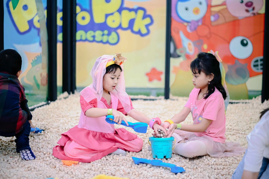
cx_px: 134
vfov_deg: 27.0
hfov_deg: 39.6
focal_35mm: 50
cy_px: 90
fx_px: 373
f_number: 1.8
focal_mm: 50
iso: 1600
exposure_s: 1/320
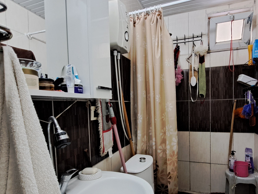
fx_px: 157
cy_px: 118
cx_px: 142
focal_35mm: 21
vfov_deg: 62.8
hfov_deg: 78.8
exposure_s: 1/25
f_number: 2.2
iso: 400
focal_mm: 1.74
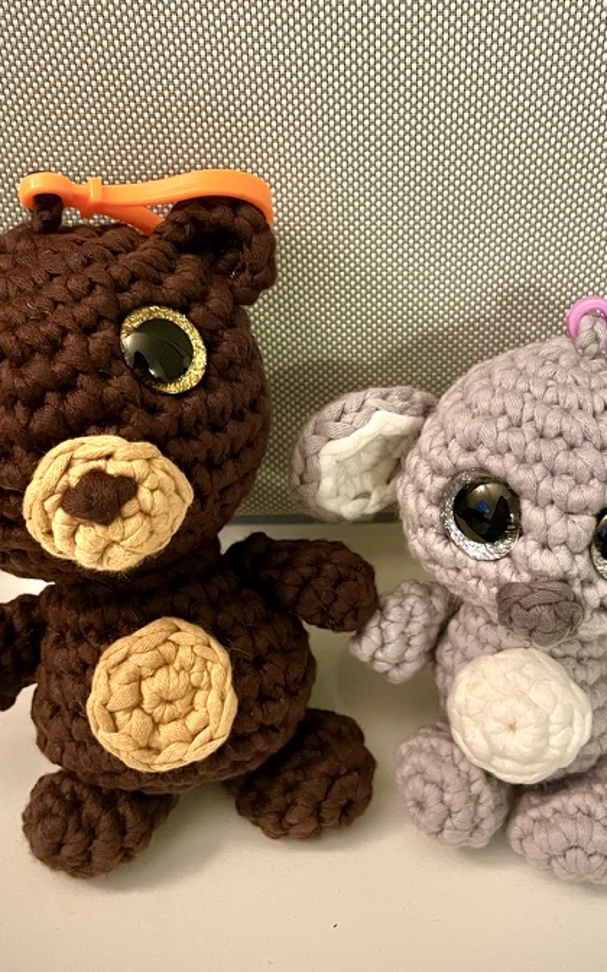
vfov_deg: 47.0
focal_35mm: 42
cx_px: 325
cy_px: 412
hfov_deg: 30.5
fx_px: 1112
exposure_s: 1/25
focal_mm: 4.2
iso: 640
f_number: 1.6
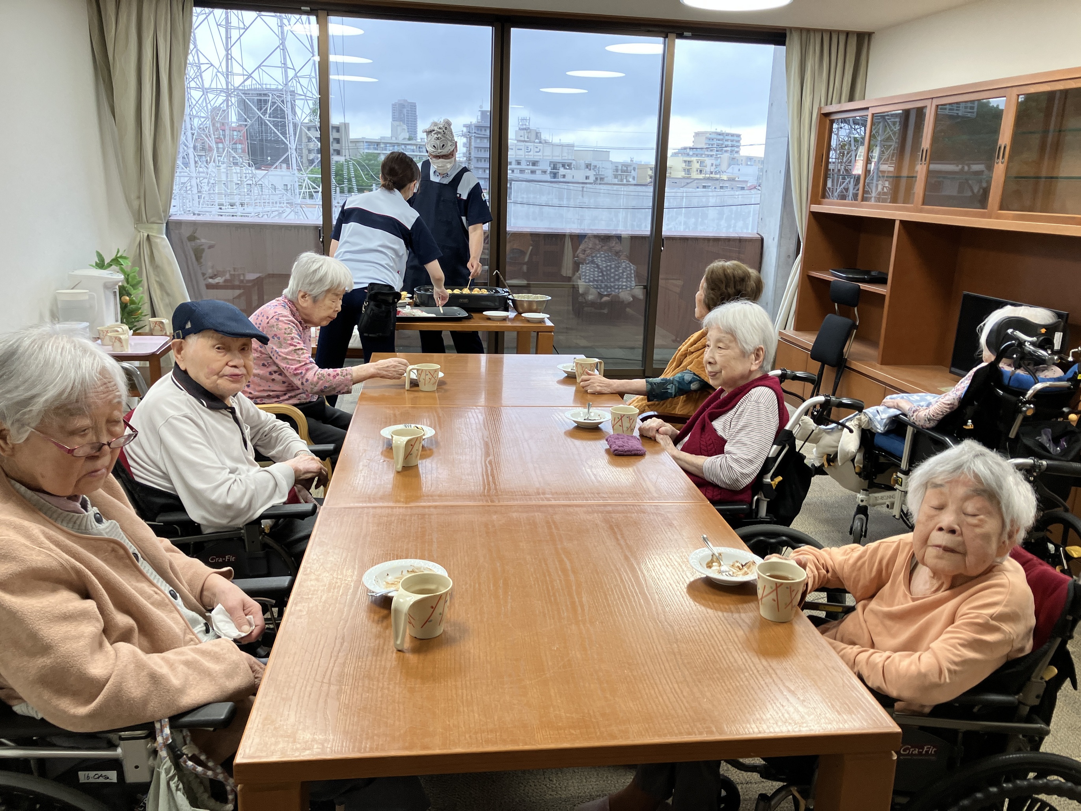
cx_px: 540
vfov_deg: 49.8
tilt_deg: -12.4
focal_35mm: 28
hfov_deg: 63.4
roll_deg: -1.1
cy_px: 406
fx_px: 874
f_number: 1.8
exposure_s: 1/100
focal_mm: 3.99
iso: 50
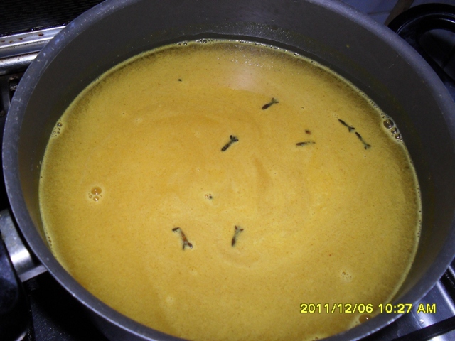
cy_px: 170
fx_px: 460
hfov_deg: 52.6
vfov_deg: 40.7
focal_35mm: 35
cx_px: 228
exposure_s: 1/45
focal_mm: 6.3
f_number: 3.2
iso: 200
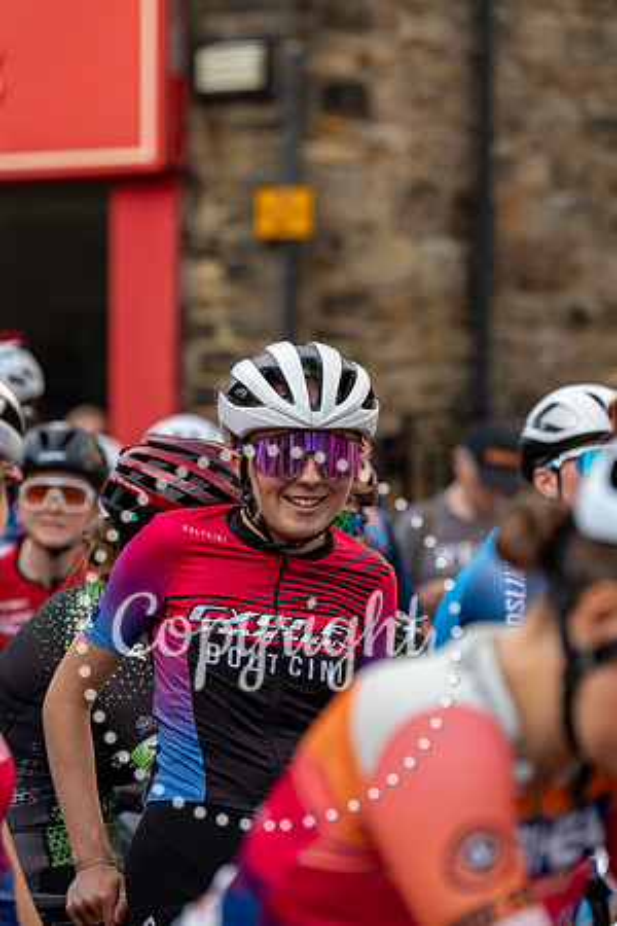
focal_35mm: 156
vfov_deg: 13.2
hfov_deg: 8.8
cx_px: 308
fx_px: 4010
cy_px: 463
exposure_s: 1/1250
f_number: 4.5
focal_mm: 156
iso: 500
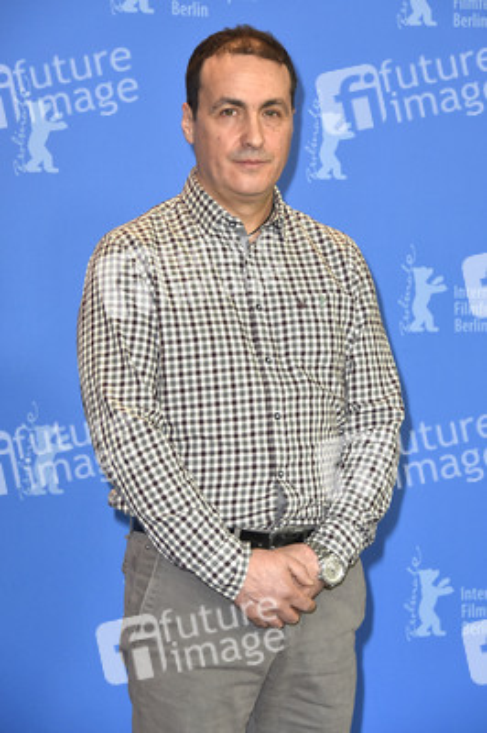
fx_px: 2541
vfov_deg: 16.4
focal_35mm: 125
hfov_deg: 10.9
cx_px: 244
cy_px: 366
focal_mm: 125
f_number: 6.3
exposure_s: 1/160
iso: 640
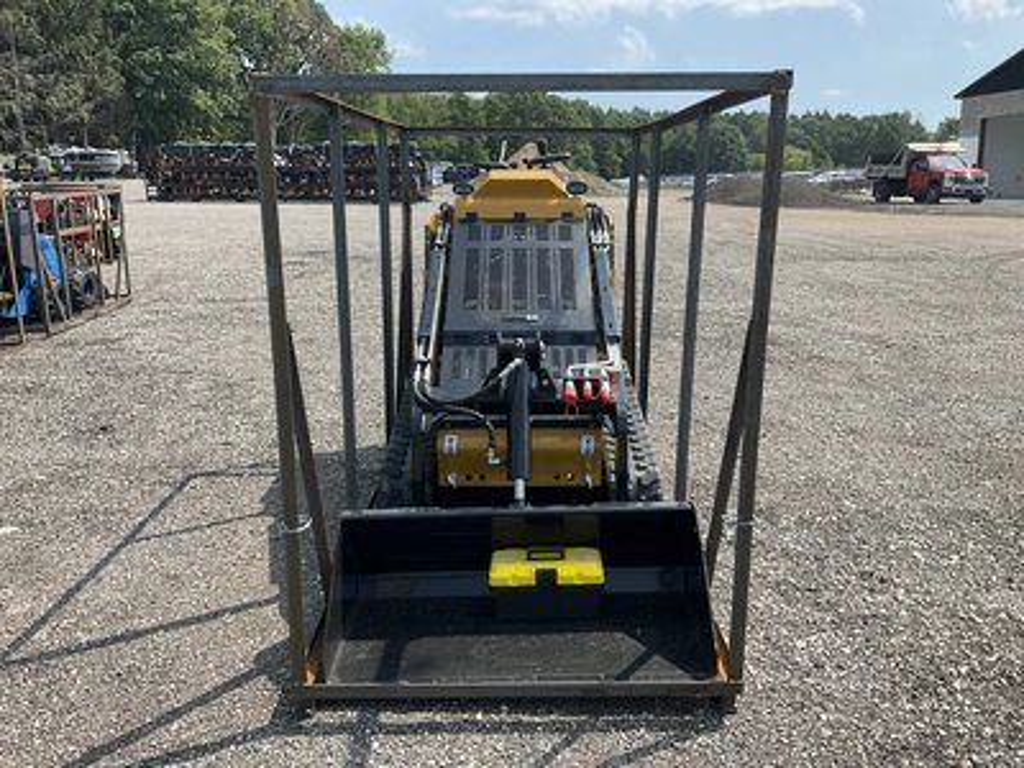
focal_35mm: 29
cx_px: 512
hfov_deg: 61.7
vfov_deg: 48.2
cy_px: 384
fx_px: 858
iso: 25
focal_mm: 3
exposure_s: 1/978
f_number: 1.8
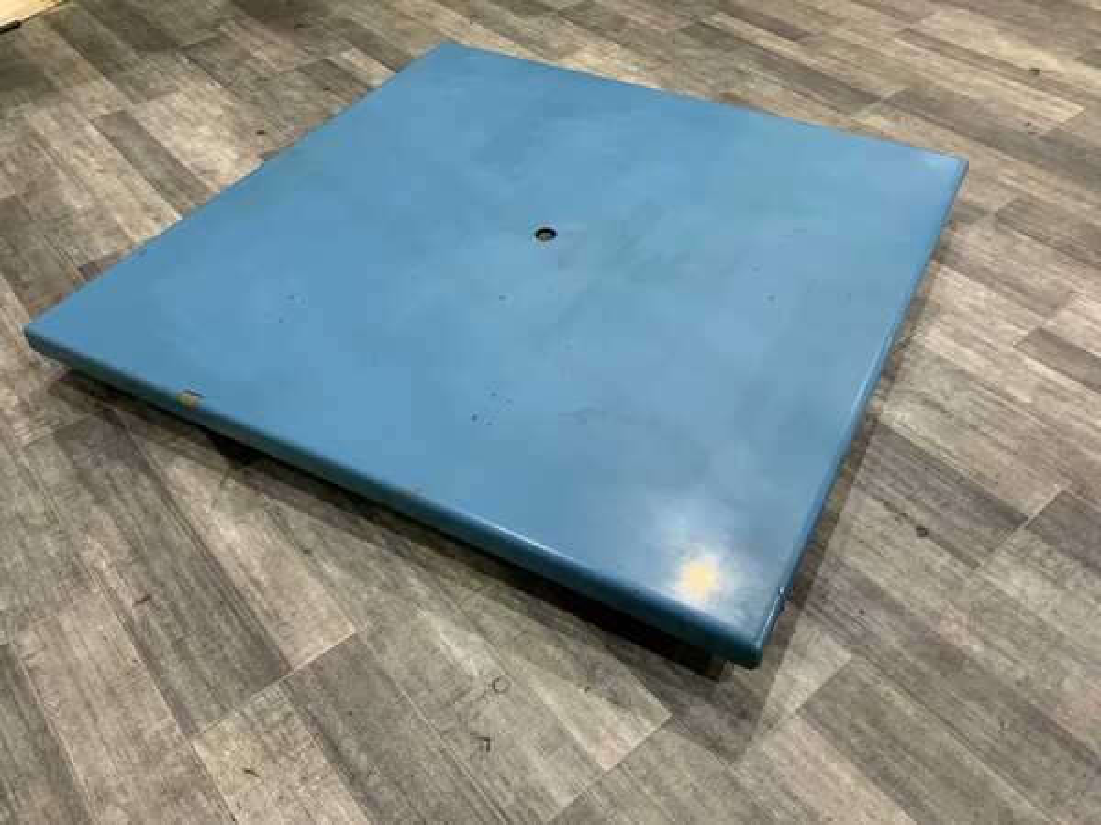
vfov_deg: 48.2
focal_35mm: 29
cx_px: 550
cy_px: 412
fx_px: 922
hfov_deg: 61.7
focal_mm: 3
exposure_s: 1/60
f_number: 1.8
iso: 160
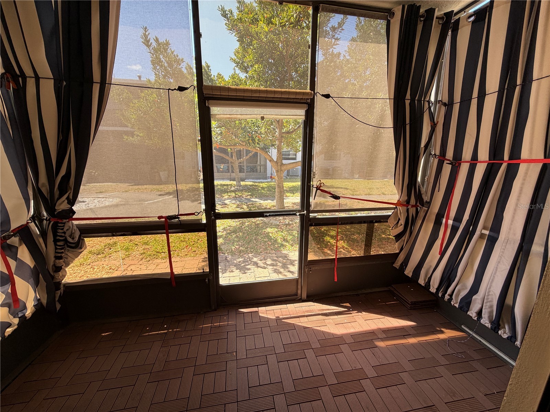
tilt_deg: -12.7
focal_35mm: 14
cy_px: 206
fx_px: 222
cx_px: 275
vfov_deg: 85.7
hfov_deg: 102.1
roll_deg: -0.5
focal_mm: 2.22
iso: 64
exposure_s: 1/121
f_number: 2.2
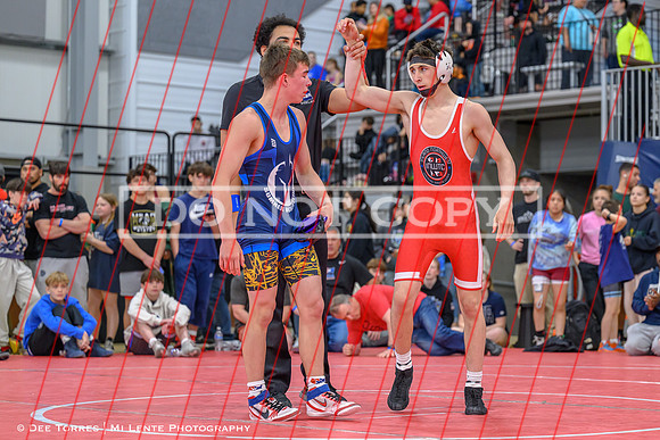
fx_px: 1780
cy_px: 208
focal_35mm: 97
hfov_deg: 21.0
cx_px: 415
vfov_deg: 14.1
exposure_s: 1/640
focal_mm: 75
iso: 2500
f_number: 2.8
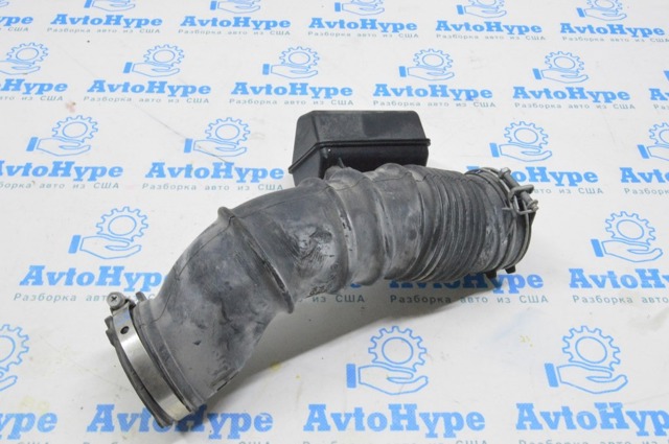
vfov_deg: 36.8
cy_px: 222
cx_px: 334
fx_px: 668
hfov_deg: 53.2
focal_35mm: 36
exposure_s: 1/20
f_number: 20
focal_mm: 24
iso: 6400
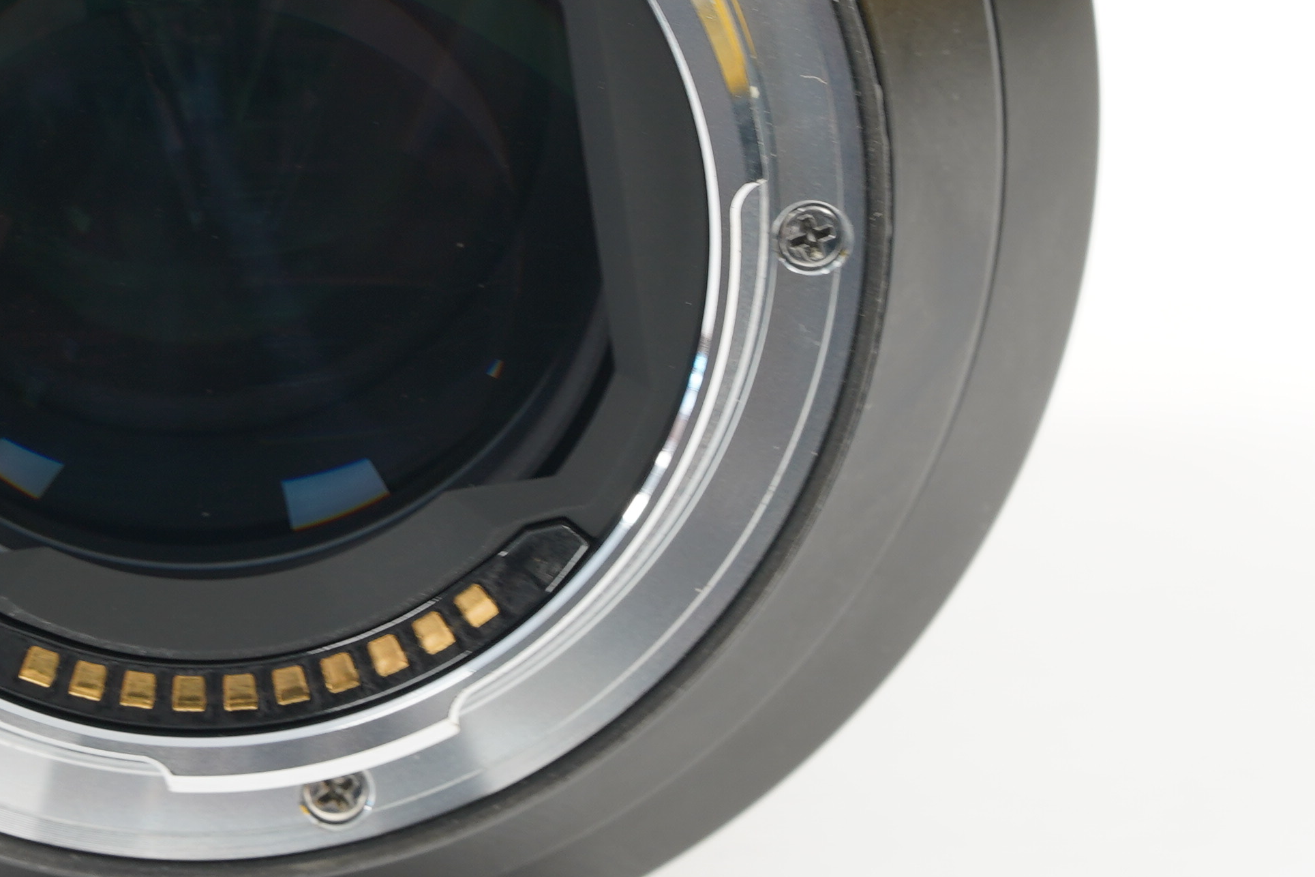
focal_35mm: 280
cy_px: -283
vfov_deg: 4.9
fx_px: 10227
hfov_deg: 7.3
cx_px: 162
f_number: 11
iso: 200
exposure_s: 1/1.25
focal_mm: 90
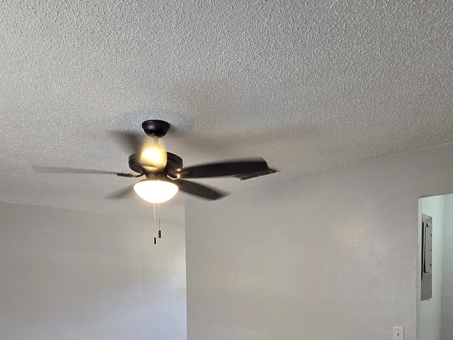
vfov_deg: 50.2
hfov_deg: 69.2
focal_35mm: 25
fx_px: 327
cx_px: 201
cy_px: 290
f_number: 2.2
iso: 320
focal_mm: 2.2
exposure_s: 1/60
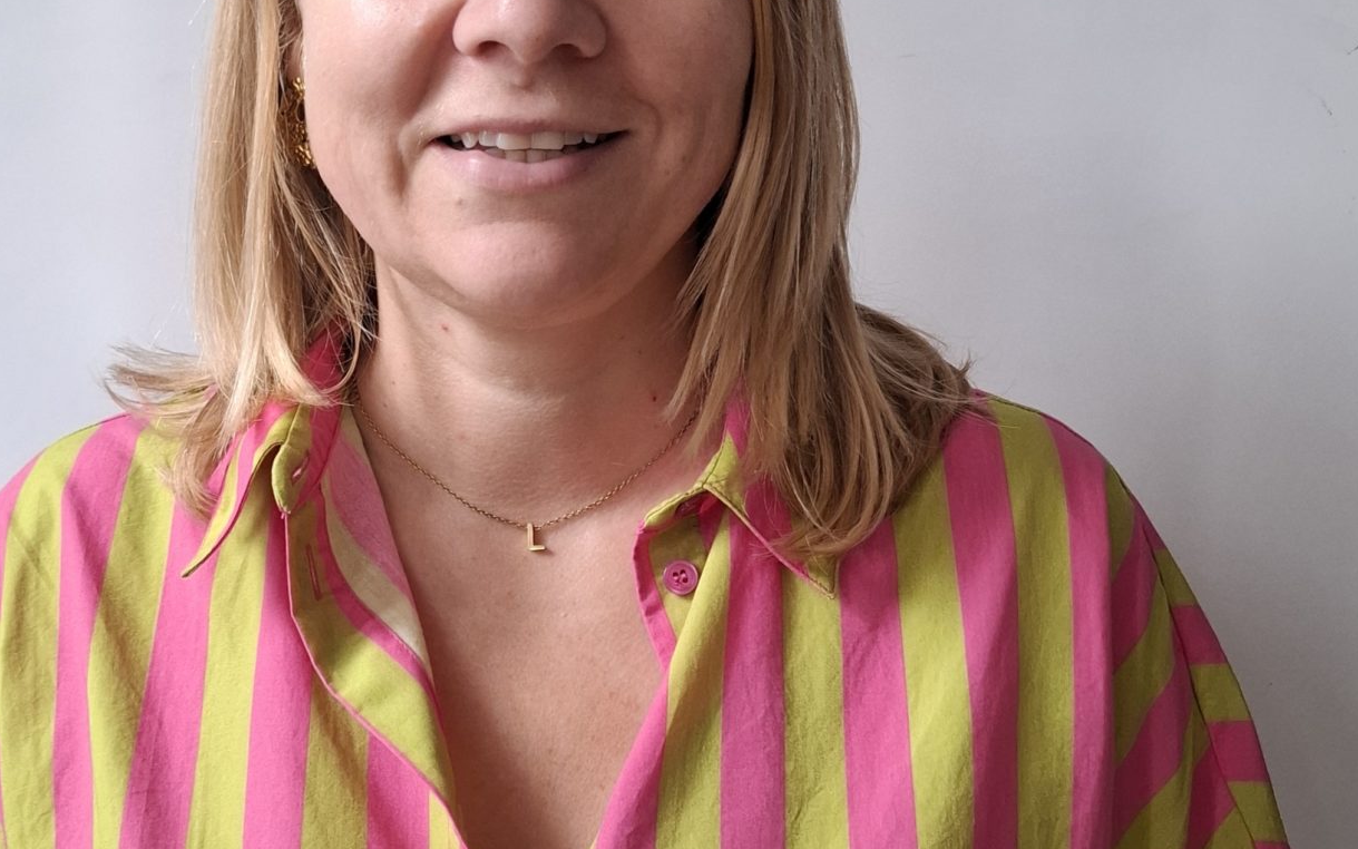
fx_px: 1184
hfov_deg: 59.5
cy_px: 279
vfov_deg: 38.9
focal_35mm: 32
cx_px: 595
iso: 320
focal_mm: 5.54
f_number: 1.8
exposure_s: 1/100
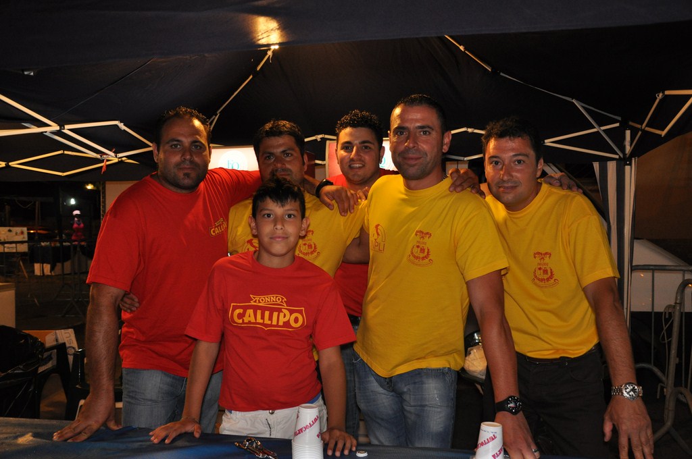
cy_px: 230
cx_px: 346
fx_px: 634
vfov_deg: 39.9
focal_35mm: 33
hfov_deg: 57.3
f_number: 3.8
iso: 800
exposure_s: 1/60
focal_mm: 22
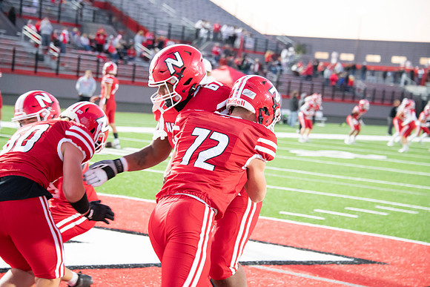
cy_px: 144
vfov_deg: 13.0
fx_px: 1254
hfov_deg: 19.5
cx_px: 215
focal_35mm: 105
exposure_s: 1/160
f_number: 5.6
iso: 8000
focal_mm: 105
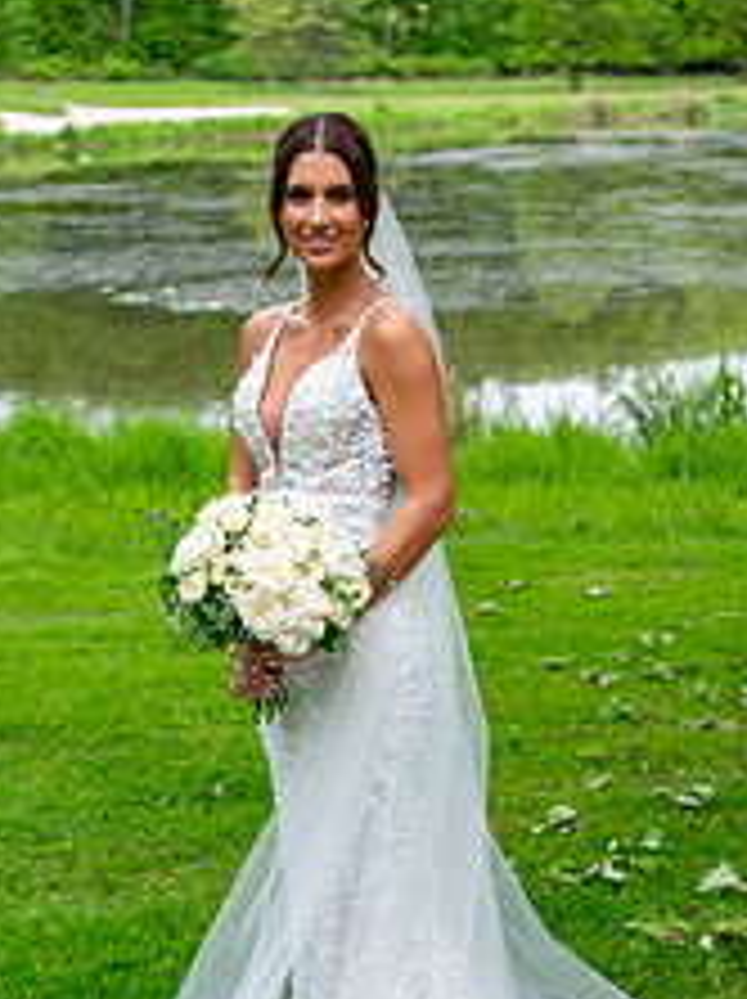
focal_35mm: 74
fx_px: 2133
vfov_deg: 26.2
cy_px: 657
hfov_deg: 19.9
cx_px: 349
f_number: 3.2
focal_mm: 38
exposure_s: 1/1000
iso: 400
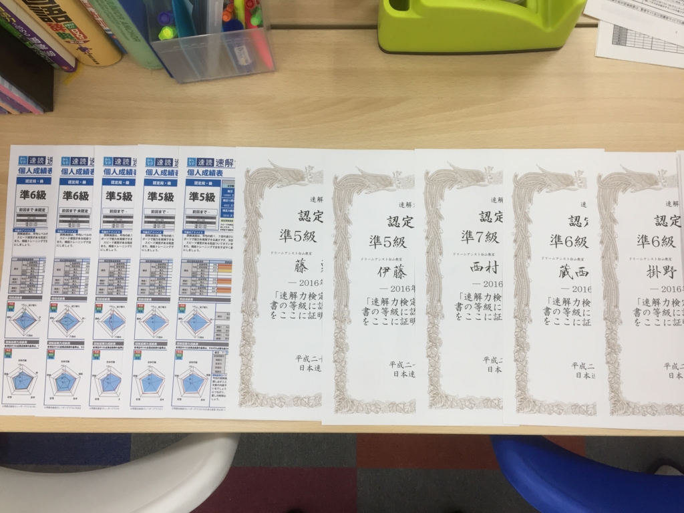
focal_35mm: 29
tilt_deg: -84.1
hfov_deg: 61.7
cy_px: 256
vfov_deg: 48.2
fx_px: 573
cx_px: 342
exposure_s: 1/40
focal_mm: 4.15
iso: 32
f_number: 2.2
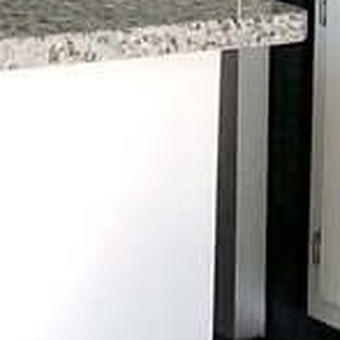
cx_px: -359
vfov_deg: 7.0
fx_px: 2700
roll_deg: +0.3
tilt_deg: -4.7
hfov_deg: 6.9
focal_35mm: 243
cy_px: -338
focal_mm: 4
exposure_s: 1/40
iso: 20
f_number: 1.8
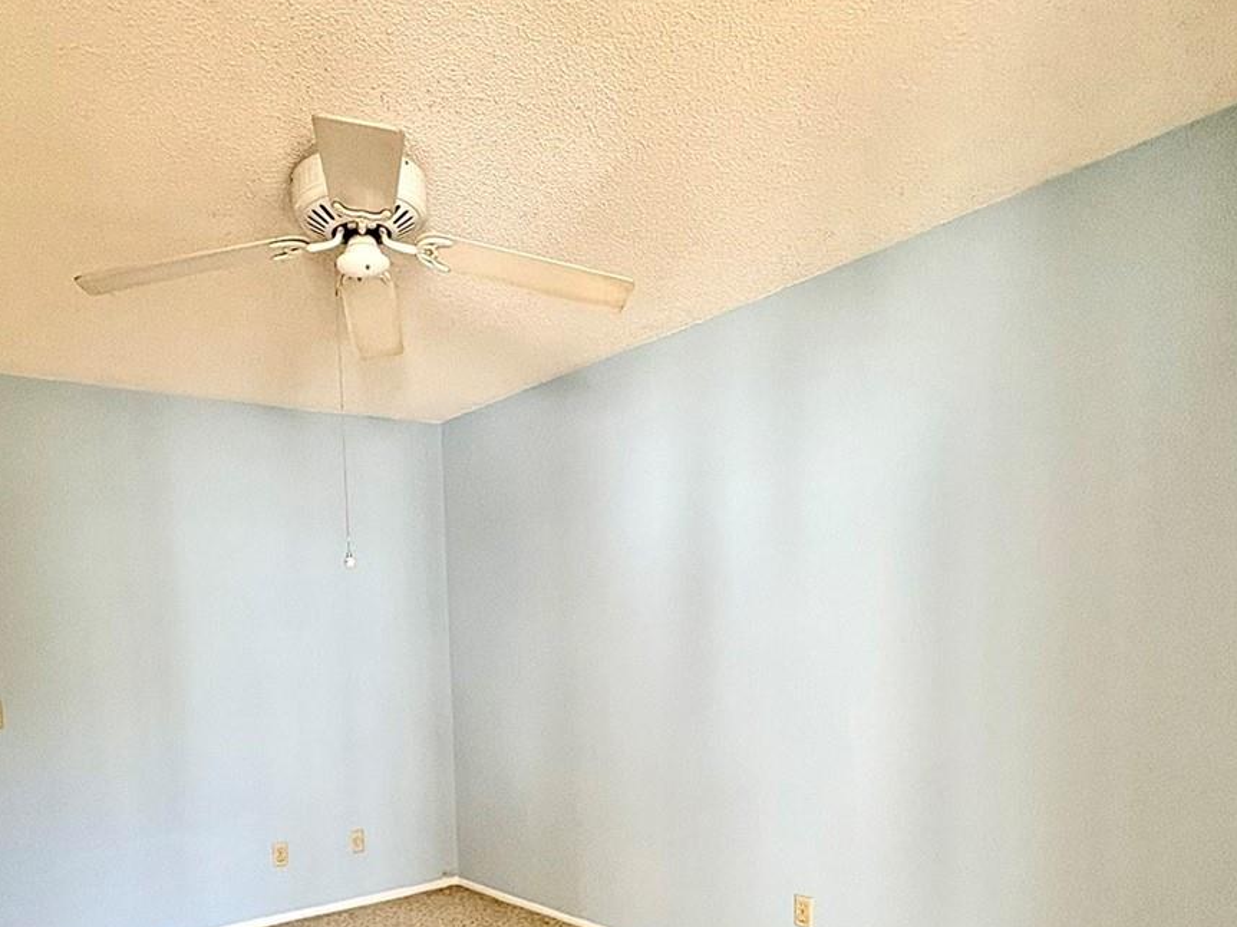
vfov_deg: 50.3
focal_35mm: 26
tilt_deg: -4.9
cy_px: 723
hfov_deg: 66.4
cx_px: 472
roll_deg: +2.1
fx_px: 929
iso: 320
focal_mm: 2.22
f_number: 2.2
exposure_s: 1/60
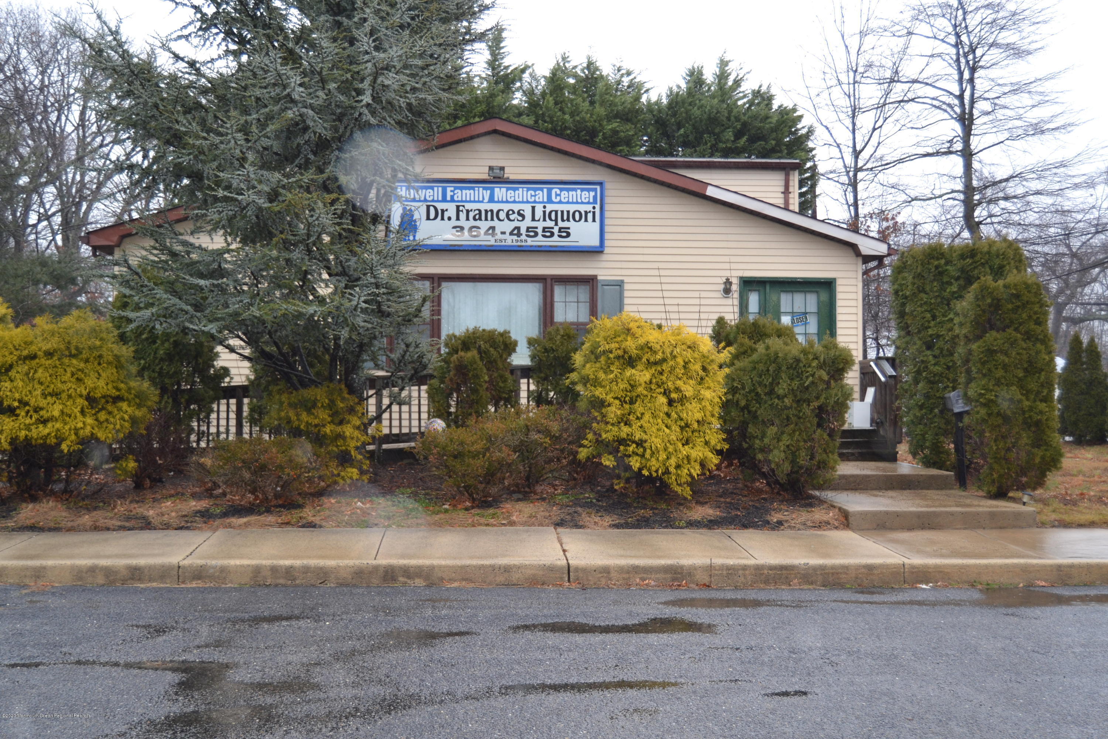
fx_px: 1385
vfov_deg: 29.9
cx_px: 554
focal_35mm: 45
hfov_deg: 43.6
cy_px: 370
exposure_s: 1/80
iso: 400
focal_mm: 30
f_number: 4.2
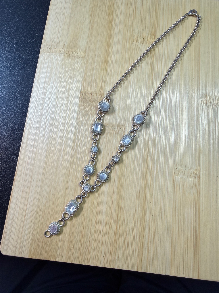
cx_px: 110
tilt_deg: -74.9
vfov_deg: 71.6
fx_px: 202
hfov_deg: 56.8
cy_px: 146
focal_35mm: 24
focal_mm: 2.22
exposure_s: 1/100
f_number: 2.2
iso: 100
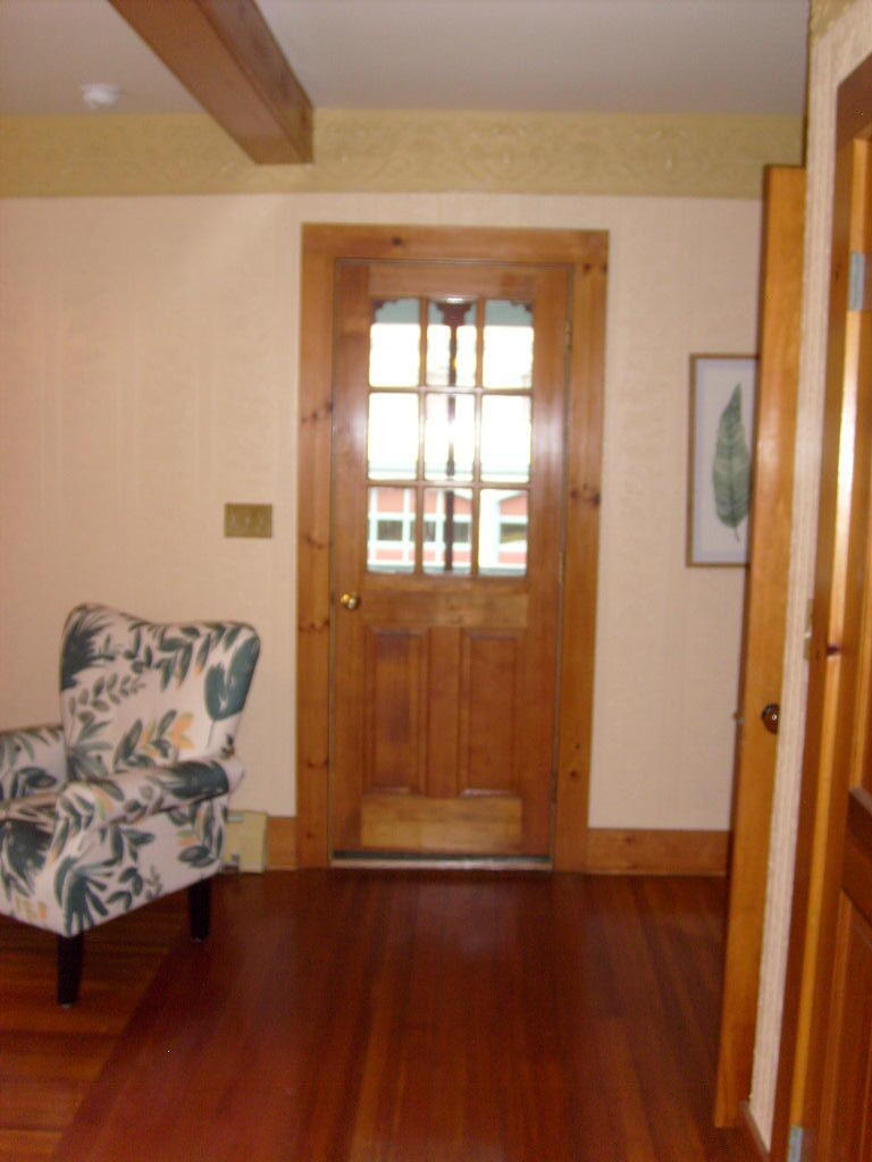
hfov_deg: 40.7
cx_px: 436
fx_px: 1176
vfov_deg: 52.6
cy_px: 581
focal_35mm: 35
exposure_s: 1/45
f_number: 2.8
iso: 100
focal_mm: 5.8
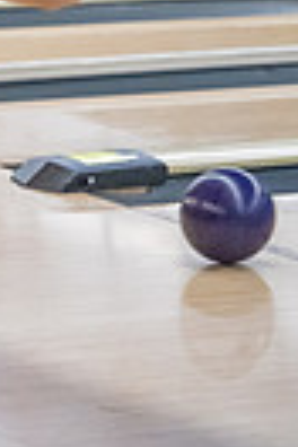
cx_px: -135
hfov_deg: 4.2
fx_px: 4060
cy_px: -244
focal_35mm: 327
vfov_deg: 6.2
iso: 4000
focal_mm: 96
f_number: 2.8
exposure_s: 1/800
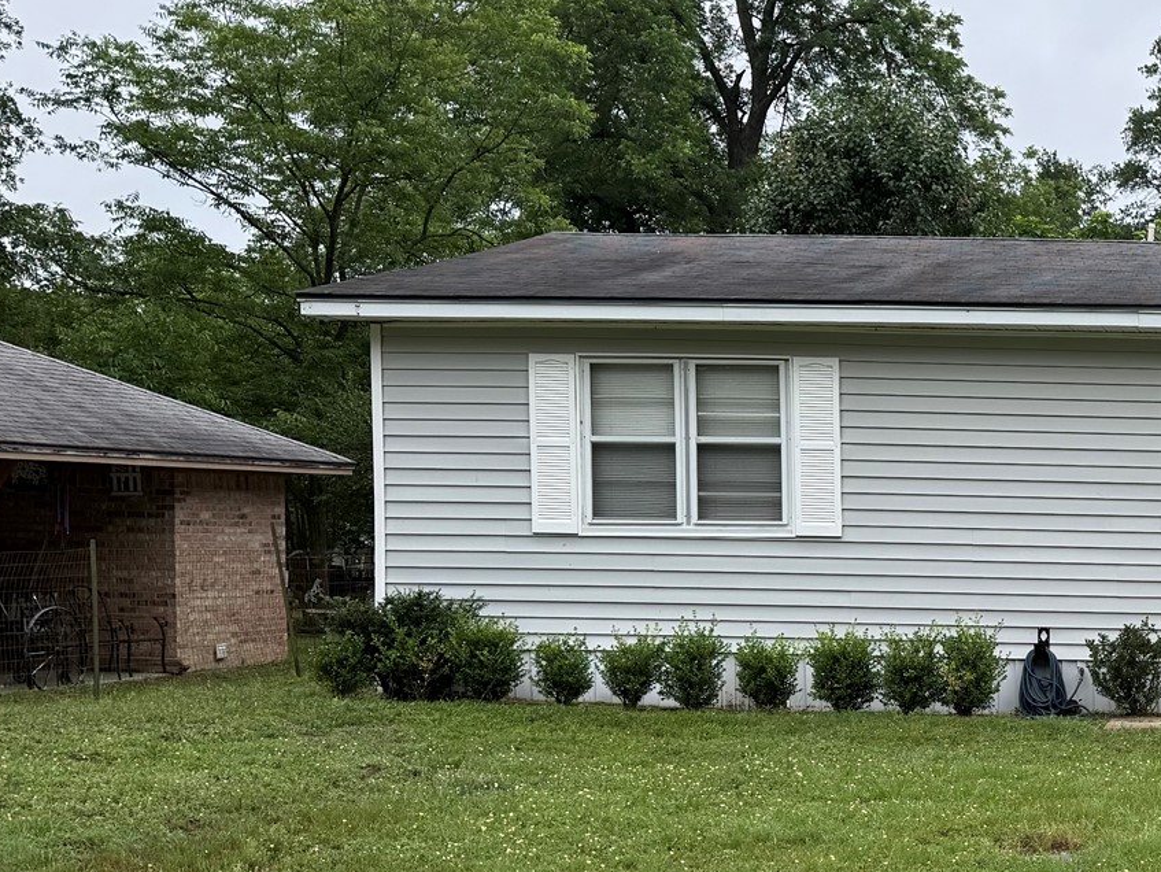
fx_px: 1946
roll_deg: -0.8
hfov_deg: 29.3
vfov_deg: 24.9
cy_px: 672
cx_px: 1343
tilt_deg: -3.8
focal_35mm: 58
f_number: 1.78
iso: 80
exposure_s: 1/813
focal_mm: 6.76
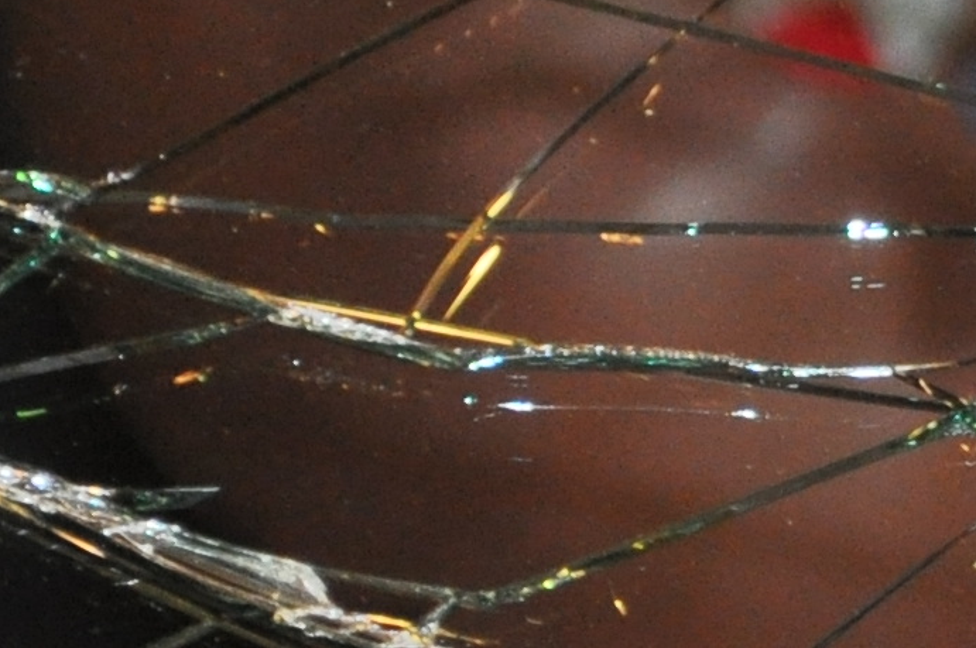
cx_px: 1083
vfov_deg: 3.1
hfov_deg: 4.6
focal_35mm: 447
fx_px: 12104
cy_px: 61
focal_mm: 48
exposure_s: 1/60
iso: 800
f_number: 5.6
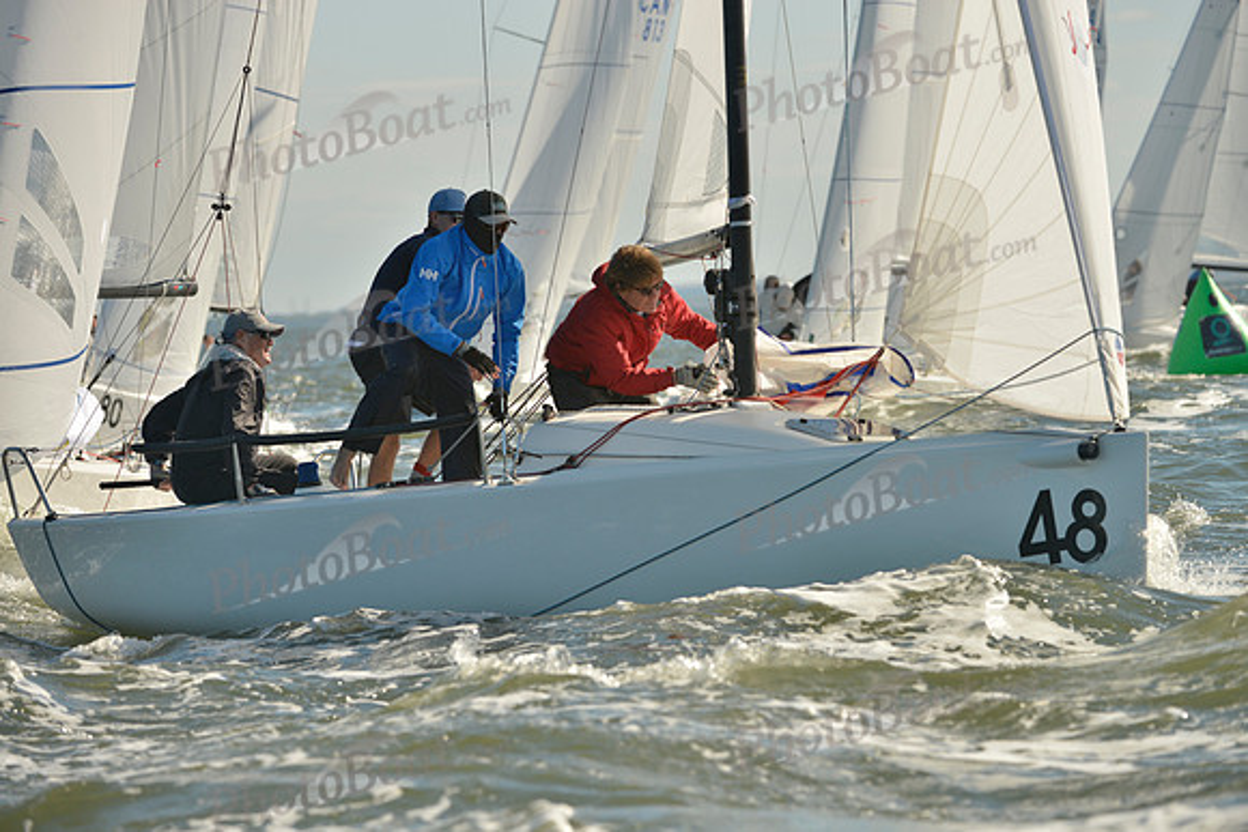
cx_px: 624
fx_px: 8322
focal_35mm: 240
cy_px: 416
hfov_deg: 8.6
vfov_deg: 5.7
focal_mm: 240
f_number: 6.3
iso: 200
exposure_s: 1/1000
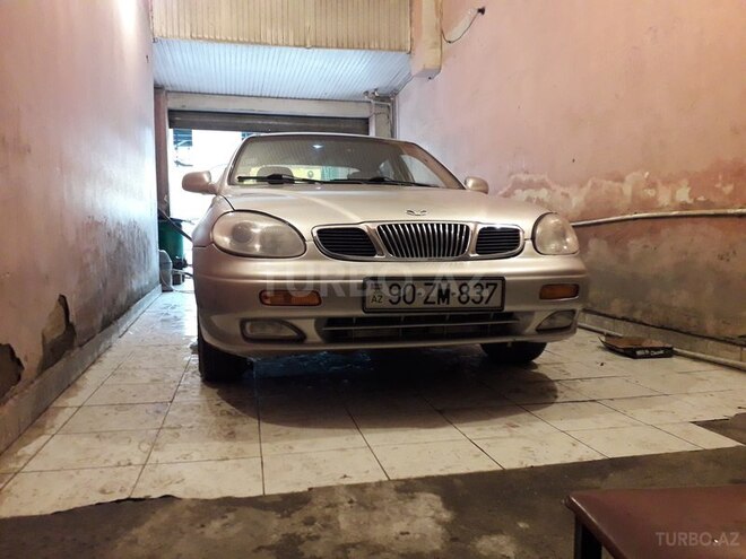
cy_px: 280
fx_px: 582
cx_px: 373
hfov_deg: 65.3
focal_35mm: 27
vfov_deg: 51.4
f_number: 1.9
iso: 250
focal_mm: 3.6
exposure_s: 1/25
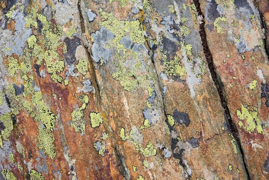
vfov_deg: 9.9
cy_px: 68
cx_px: 118
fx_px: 1032
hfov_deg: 14.9
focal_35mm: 138
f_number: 11
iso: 100
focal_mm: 85
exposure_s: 1/160
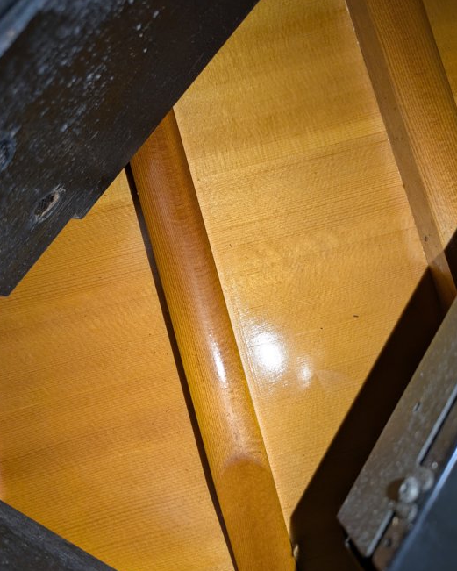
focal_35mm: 27
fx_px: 456
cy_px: 307
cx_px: 225
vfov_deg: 64.0
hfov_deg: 53.2
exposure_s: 1/100
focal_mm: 5.43
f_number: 1.89
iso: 116
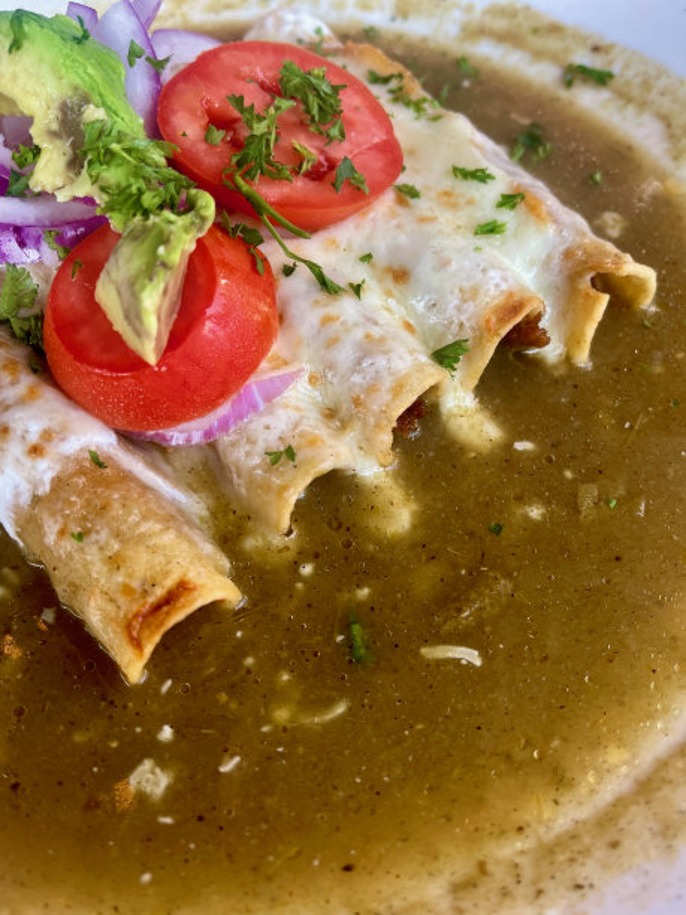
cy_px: 458
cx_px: 343
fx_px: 687
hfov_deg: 53.1
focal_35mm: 26
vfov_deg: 67.3
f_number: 1.6
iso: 32
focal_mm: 5.1
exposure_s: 1/181
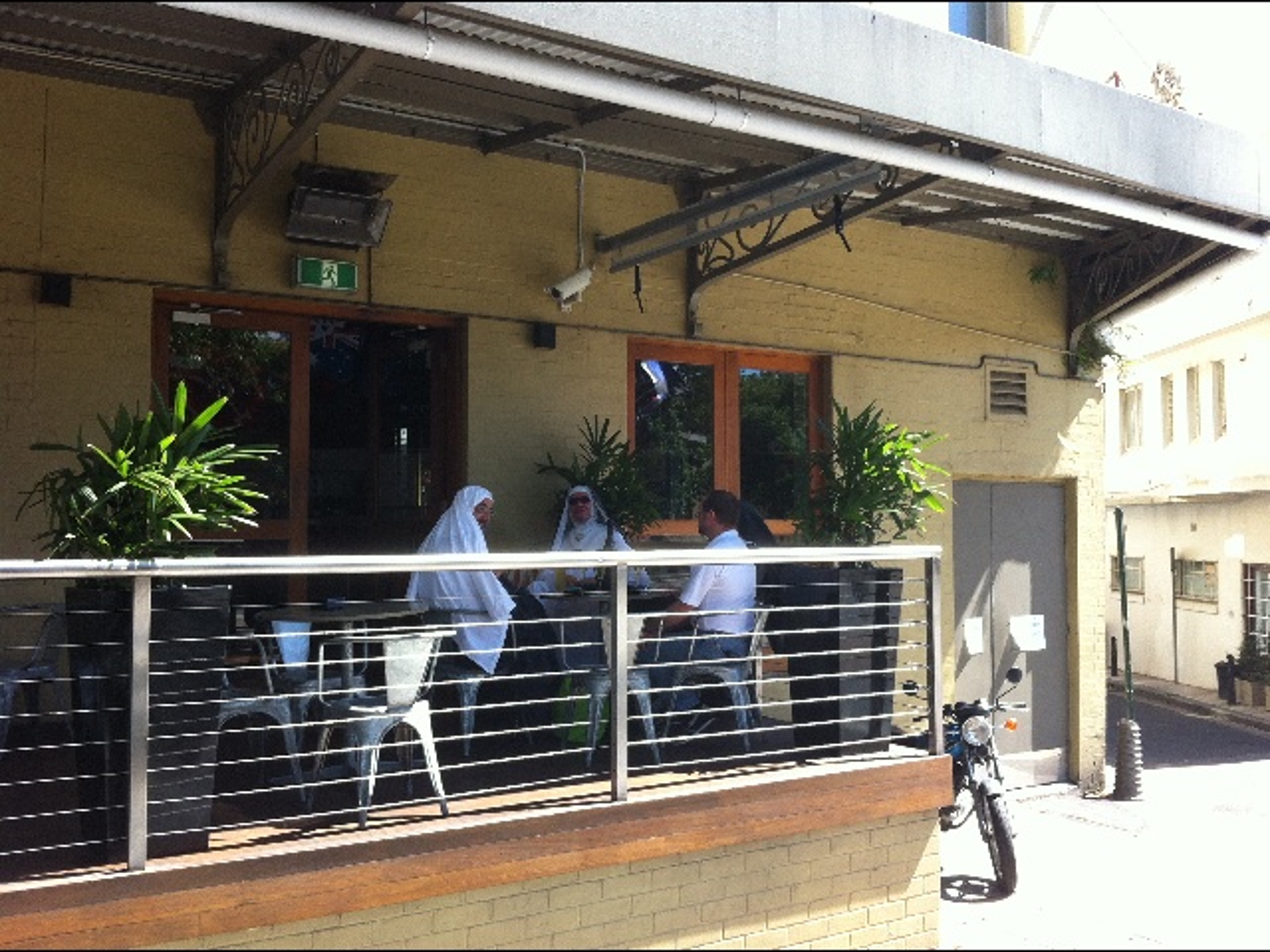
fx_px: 1284
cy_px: 476
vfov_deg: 40.7
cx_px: 635
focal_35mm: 35
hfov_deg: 52.6
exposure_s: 1/241
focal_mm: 3.85
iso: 80
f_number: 2.8
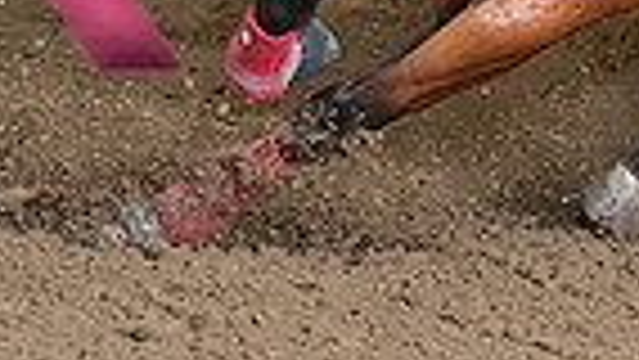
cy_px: -241
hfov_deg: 4.1
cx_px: 616
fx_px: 8831
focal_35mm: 521
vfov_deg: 2.3
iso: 1250
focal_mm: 122
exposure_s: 1/250
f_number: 3.2
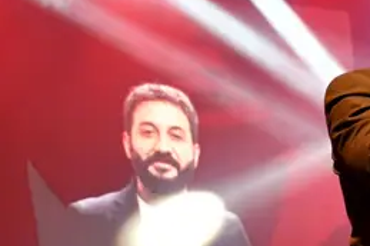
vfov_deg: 5.9
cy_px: 58
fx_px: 2381
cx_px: 354
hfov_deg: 8.8
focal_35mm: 232
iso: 800
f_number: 4.5
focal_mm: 40
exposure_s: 1/160
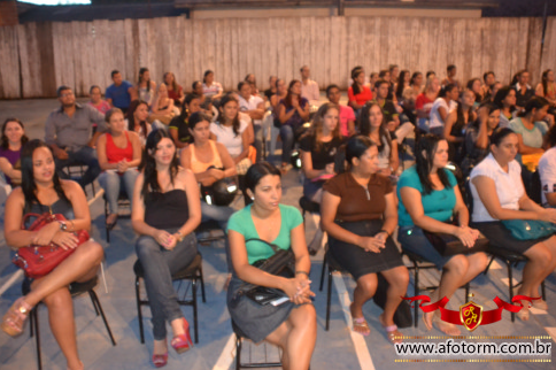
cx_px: 271
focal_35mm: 31
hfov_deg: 60.3
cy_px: 181
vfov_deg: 42.3
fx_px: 478
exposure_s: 1/15
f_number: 3.5
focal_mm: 20
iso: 3200
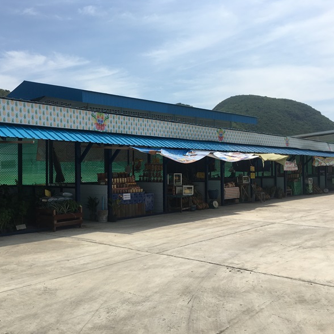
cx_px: 147
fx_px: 382
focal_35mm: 35
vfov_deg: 47.2
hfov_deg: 47.1
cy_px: 164
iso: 25
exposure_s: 1/3205
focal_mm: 4.15
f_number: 2.2
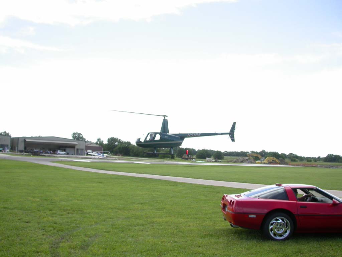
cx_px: 171
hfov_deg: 49.0
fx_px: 375
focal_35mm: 38
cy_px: 128
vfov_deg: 37.7
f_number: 2.6
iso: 100
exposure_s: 1/1000
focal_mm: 7.85
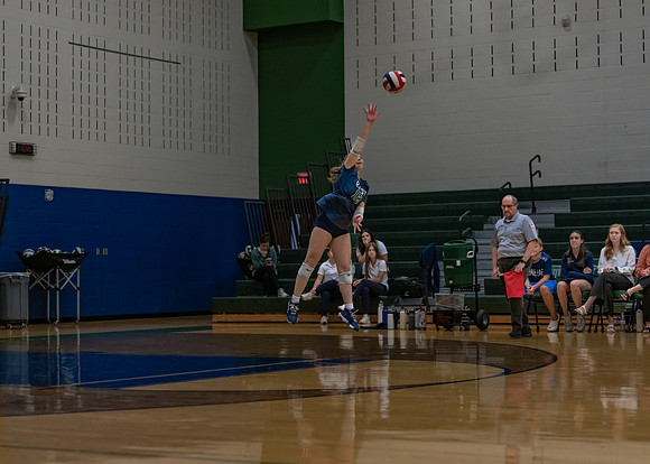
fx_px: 1392
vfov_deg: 18.9
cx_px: 325
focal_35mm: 75
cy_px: 232
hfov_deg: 26.3
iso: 2500
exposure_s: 1/1000
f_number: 2.8
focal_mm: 72
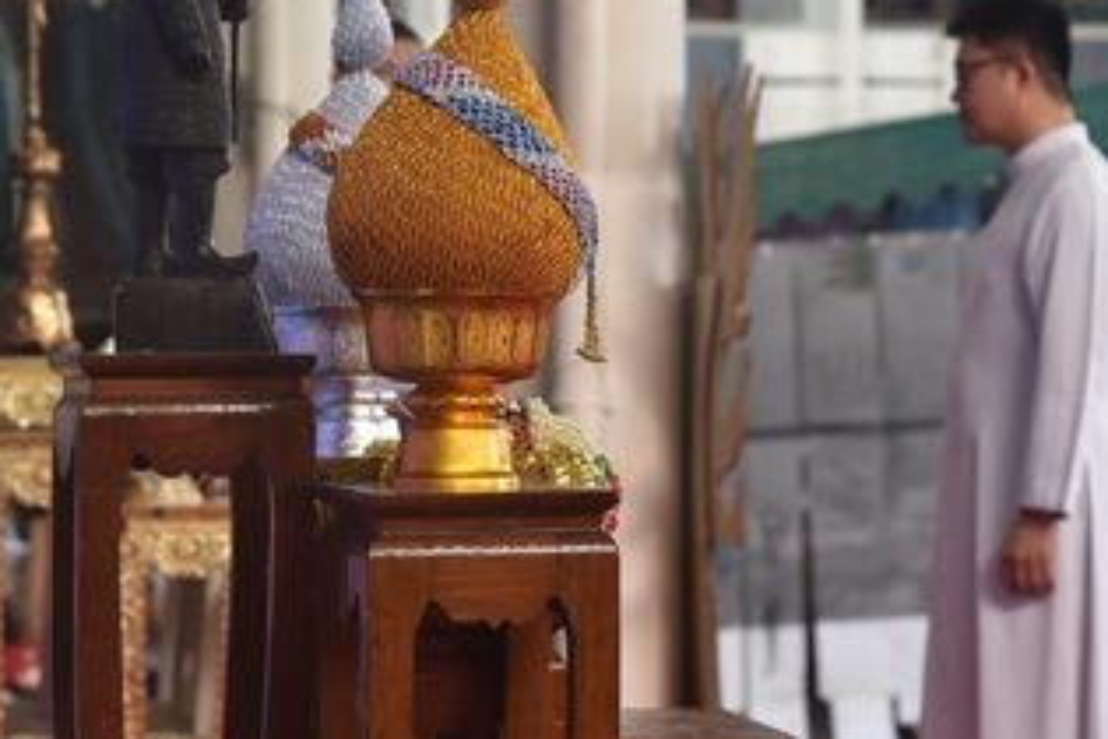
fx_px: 4986
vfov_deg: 8.5
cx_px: 820
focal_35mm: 162
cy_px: 137
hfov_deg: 12.6
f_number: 4
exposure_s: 1/160
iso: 1000
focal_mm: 85
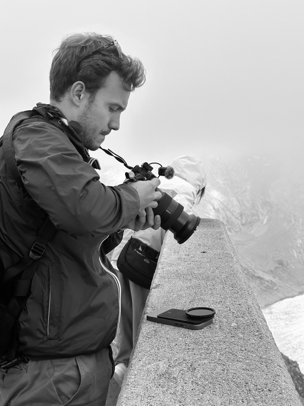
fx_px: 562
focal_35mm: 48
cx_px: 152
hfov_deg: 30.3
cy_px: 203
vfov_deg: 39.7
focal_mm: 6.86
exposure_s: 1/1916
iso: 64
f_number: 1.78
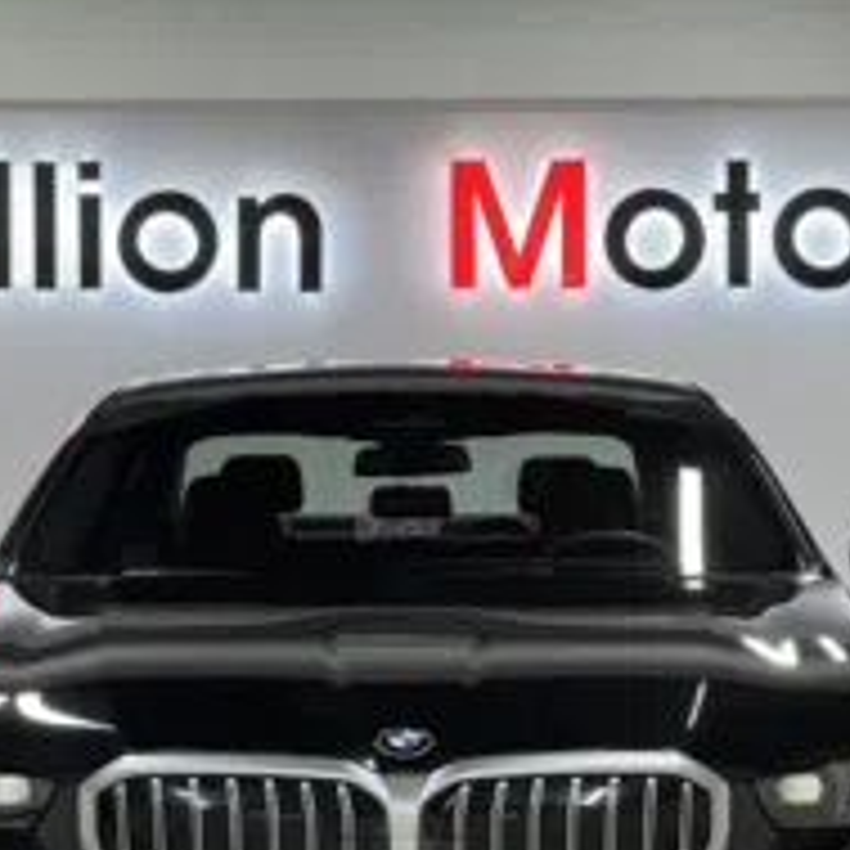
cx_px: 400
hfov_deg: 12.1
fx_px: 4000
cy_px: 706
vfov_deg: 12.1
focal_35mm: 144
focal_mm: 9
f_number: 2.8
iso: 400
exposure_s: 1/60
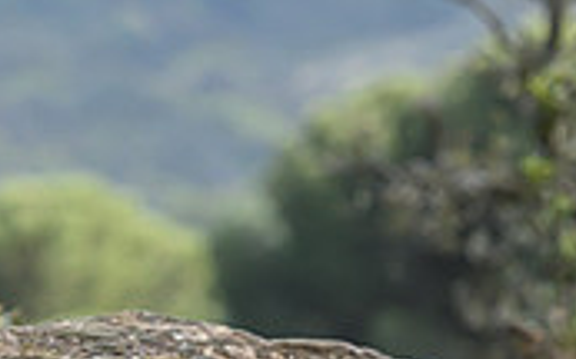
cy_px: 616
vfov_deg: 1.6
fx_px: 12570
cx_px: 80
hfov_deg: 2.6
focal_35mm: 801
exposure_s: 1/1600
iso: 560
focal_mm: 210
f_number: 5
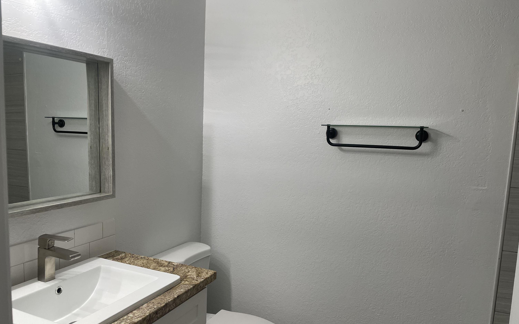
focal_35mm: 28
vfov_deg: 44.5
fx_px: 396
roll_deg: -2.0
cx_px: 262
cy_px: 173
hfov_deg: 66.5
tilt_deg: -6.9
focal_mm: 4.2
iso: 80
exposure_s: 1/120
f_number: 1.6
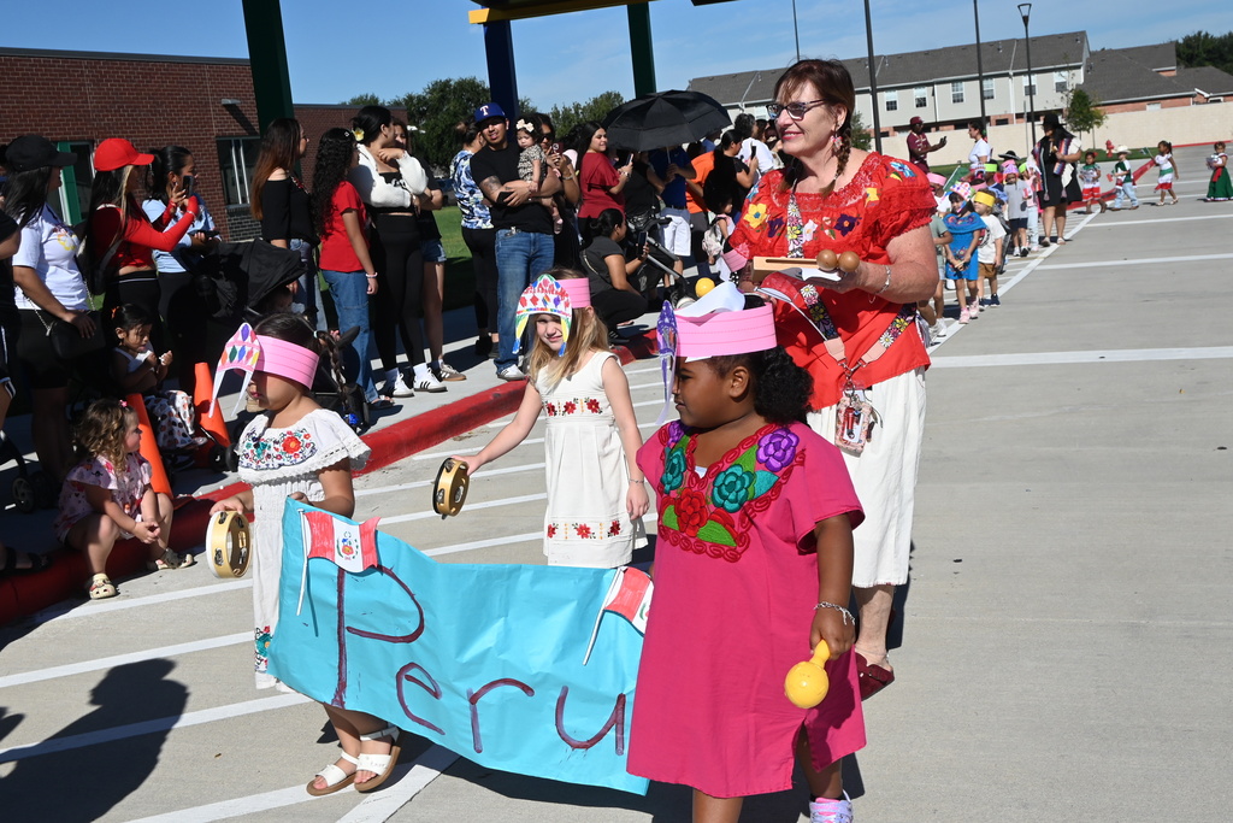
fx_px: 1473
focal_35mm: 43
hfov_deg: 45.4
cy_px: 412
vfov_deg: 31.2
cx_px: 616
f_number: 9
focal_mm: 29
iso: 100
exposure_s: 1/640
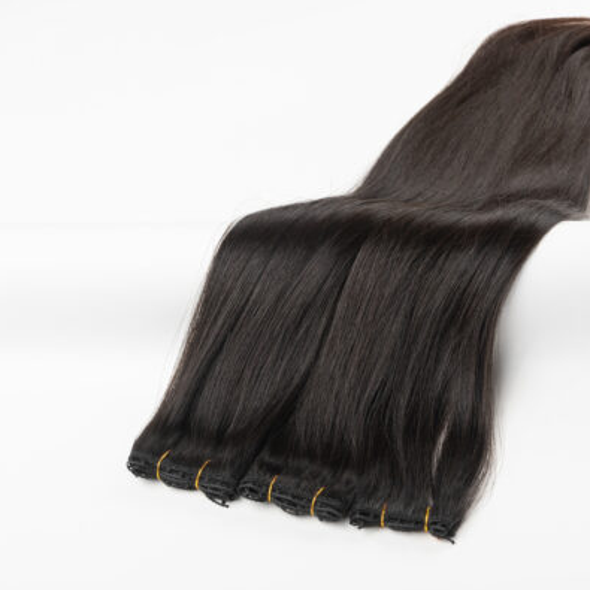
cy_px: 294
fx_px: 1196
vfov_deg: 27.7
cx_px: 396
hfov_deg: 27.5
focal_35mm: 62
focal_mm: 48
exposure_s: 1/125
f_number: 11
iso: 200
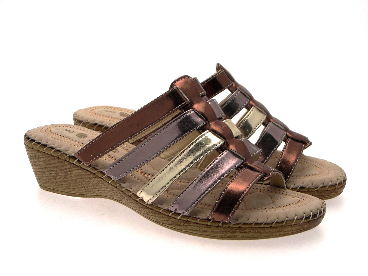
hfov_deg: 27.0
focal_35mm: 72
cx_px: 184
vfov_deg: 20.4
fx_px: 765
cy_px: 138
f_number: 3.8
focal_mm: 15.3
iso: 100
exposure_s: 1/88.3
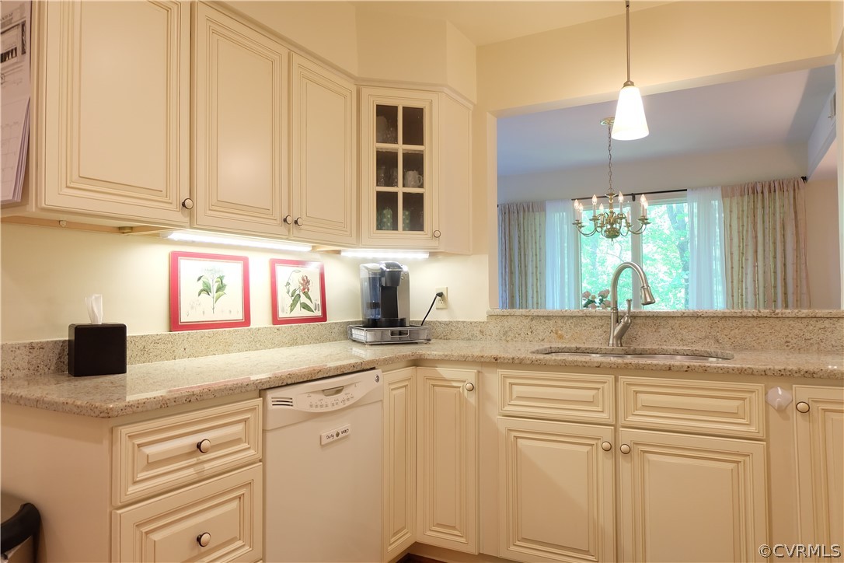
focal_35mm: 24
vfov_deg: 53.1
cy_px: 282
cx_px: 422
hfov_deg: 73.7
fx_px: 563
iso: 800
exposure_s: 1/30
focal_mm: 16
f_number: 3.5
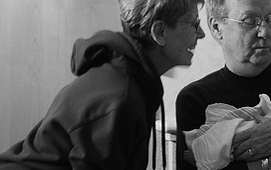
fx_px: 843
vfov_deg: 11.5
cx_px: 220
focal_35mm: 114
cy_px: 62
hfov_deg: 18.1
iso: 400
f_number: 2.8
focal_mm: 35
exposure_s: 1/10
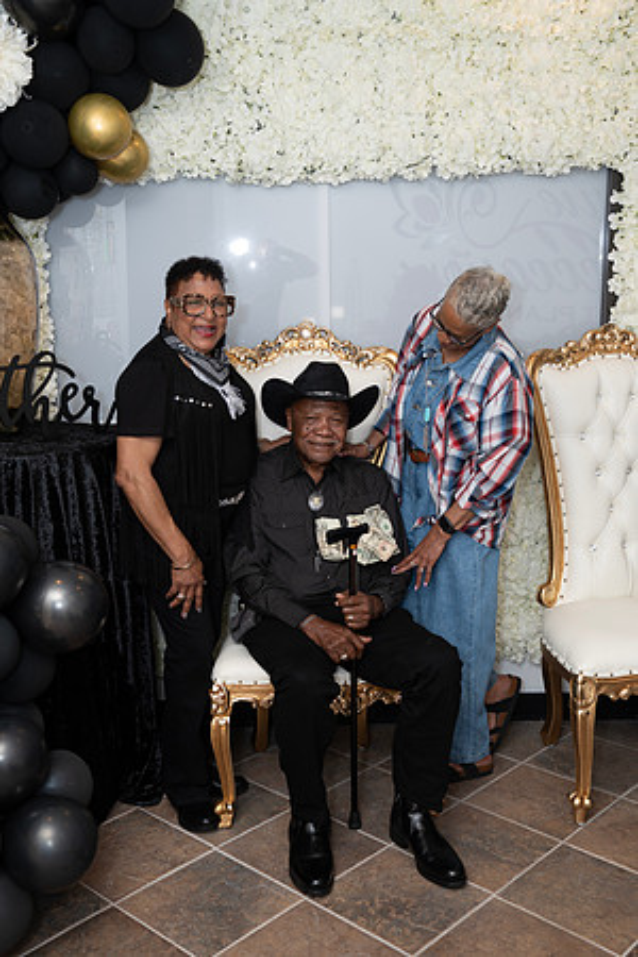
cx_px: 319
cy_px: 478
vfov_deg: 48.5
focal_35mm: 40
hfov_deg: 33.4
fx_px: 1063
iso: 200
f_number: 4
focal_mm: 40
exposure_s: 1/125
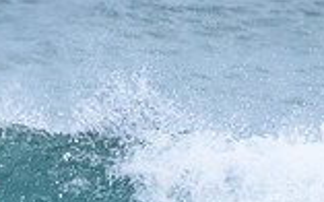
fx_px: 33251
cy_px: 314
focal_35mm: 3767
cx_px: -122
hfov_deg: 0.6
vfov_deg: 0.3
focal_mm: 1000
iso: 2500
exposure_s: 1/2000
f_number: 11
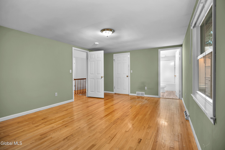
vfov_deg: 73.8
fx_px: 100
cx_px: 112
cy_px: 75
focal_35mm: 16
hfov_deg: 96.7
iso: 250
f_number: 4
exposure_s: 1/6
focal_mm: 16
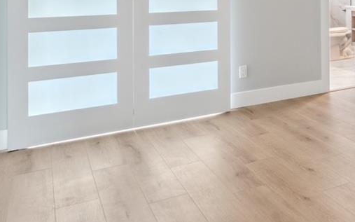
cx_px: 434
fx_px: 435
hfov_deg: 34.6
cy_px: -22
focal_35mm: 45
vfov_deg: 26.4
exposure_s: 1/4
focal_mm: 14
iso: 400
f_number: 8
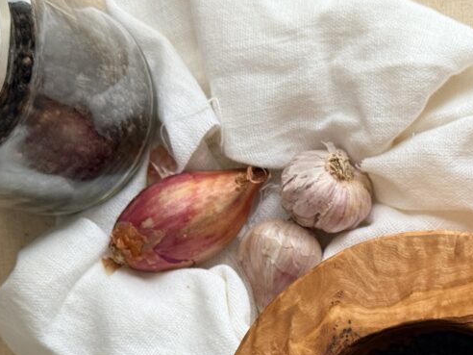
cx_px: 360
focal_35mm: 100
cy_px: 337
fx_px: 1366
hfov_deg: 19.5
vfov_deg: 14.6
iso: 80
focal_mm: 6.76
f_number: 1.78
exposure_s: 1/333
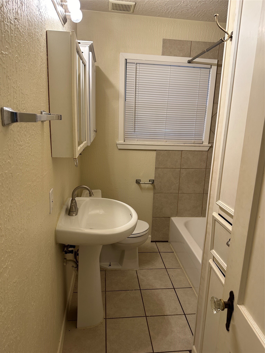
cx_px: 132
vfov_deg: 71.6
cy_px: 176
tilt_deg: -12.3
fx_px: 245
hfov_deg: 56.8
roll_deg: -2.3
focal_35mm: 24
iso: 125
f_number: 1.78
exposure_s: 1/60
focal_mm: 6.86
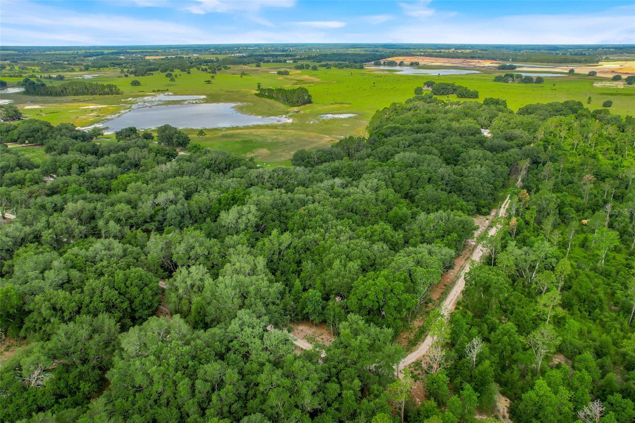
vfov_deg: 57.2
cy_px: 212
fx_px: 388
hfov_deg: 78.6
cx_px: 318
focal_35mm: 22
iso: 100
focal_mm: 8.38
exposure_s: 1/120
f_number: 2.8
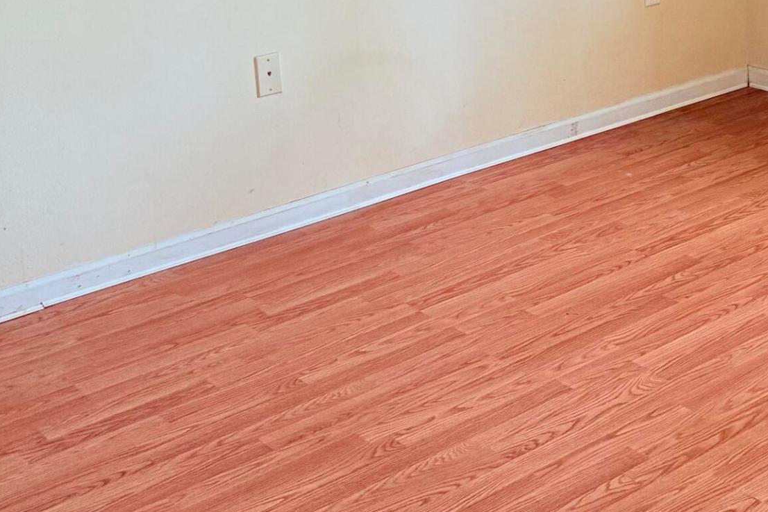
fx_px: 1386
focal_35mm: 65
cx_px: 727
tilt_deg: -8.7
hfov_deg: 29.4
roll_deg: +1.8
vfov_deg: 19.8
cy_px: -85
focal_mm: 6.76
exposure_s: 1/60
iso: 320
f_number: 1.78
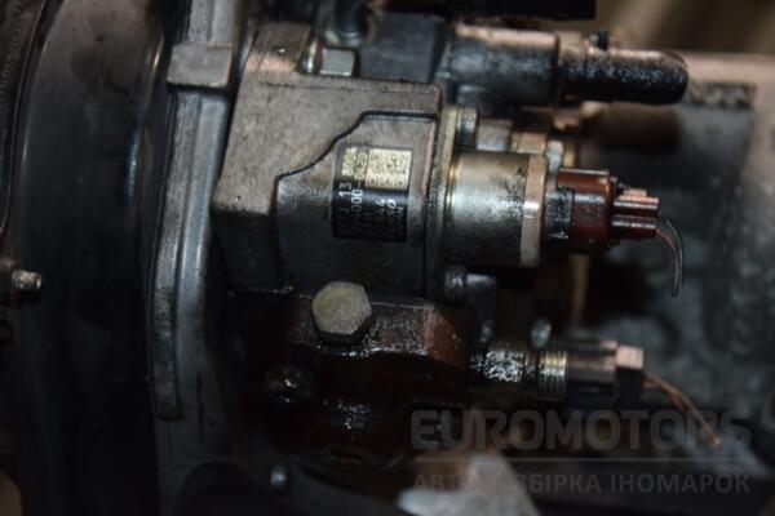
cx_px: 388
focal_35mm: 78
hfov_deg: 26.0
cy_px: 258
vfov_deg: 17.5
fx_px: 1679
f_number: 5
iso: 800
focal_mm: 52
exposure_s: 1/60
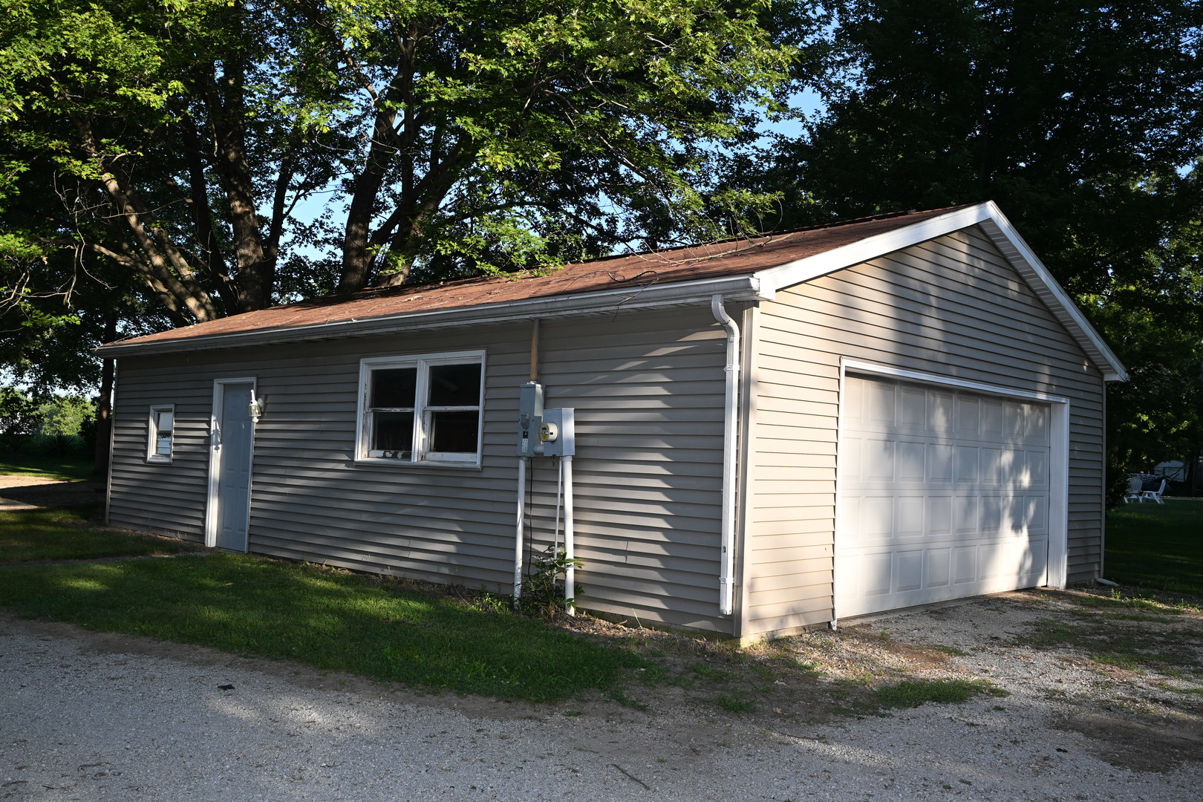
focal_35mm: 32
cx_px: 602
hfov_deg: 59.5
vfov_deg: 41.7
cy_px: 401
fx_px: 1053
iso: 100
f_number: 6.3
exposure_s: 1/160
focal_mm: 21
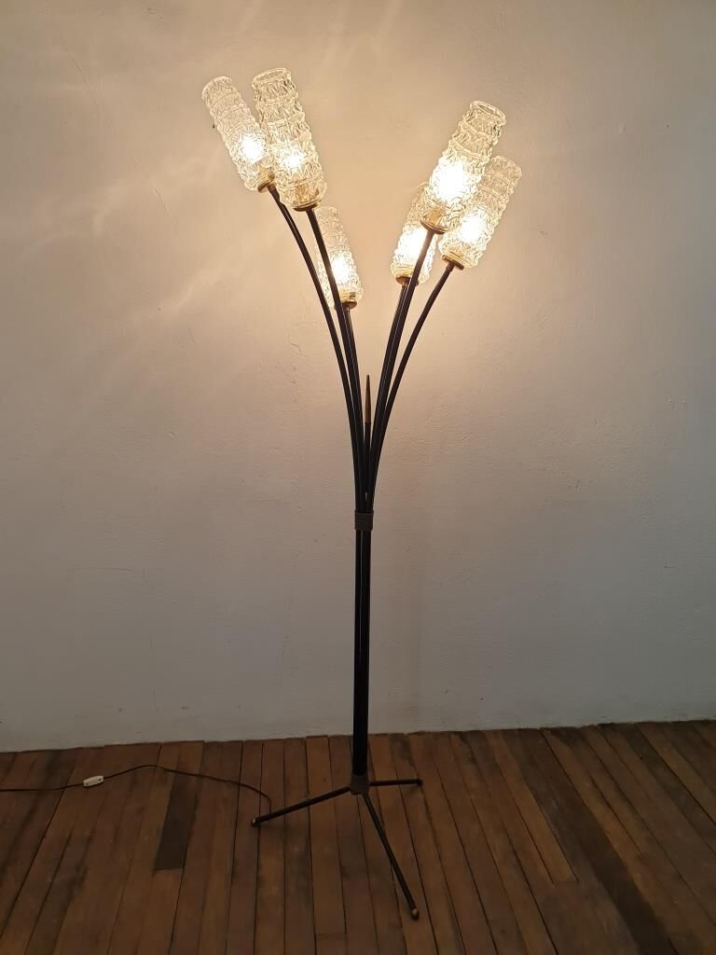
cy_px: 478
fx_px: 717
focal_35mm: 26
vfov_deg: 67.3
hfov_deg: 53.1
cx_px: 358
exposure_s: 1/50
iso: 64
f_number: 2.4
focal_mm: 4.3
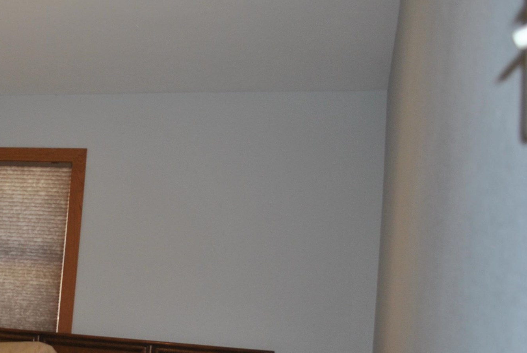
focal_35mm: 62
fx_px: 908
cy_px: 285
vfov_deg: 21.7
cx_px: -59
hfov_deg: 29.1
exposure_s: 1/60
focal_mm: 18
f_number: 3.5
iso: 200
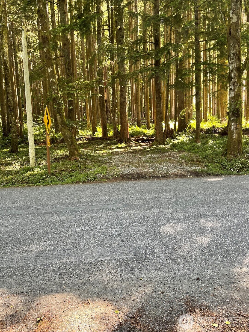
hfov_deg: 53.1
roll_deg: +3.7
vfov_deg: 67.3
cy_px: 166
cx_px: 124
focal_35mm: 26
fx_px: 249
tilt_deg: -4.3
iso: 125
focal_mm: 4.2
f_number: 1.6
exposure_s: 1/121
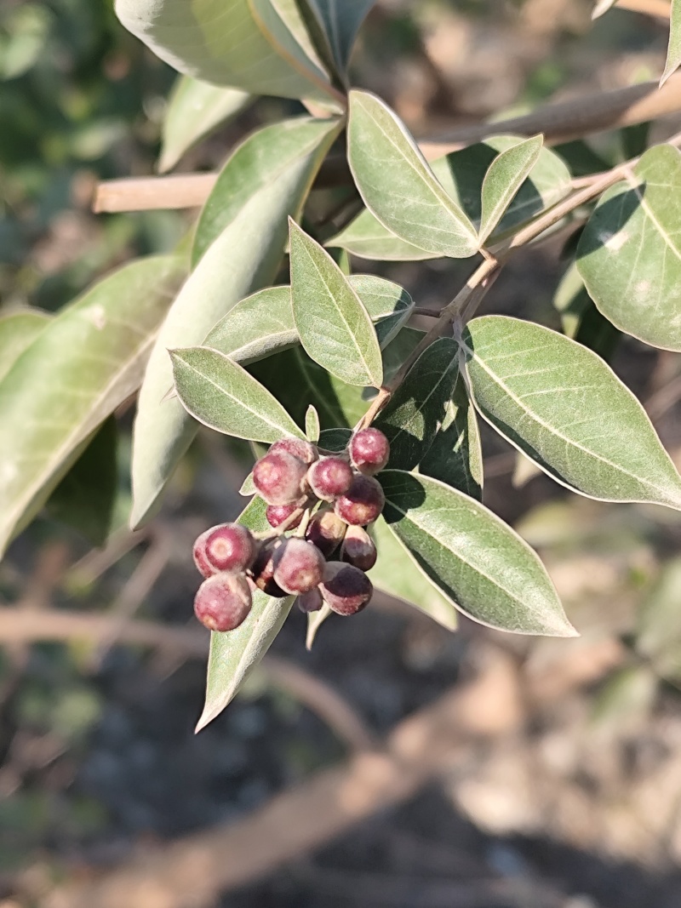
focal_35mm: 74
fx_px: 1941
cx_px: 340
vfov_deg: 26.3
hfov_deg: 19.9
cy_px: 454
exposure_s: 1/271
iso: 50
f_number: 1.65
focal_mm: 6.14
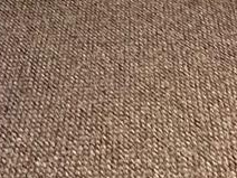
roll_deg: -2.1
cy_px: -334
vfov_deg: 11.0
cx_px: 184
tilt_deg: -7.1
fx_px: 650
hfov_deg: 20.5
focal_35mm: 95
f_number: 2.2
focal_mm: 2.22
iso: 640
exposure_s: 1/60
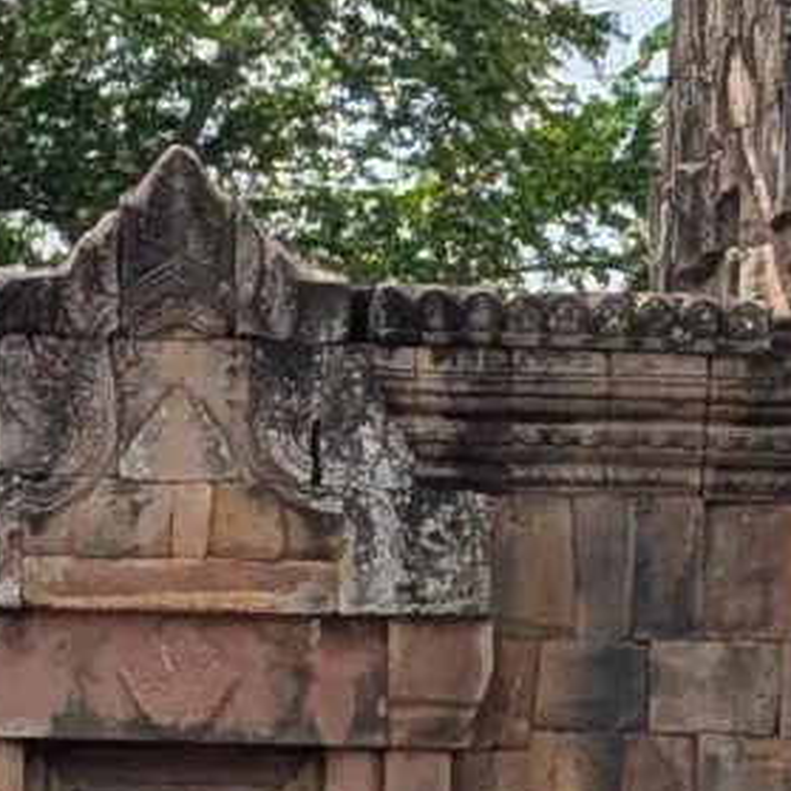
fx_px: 7730
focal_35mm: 299
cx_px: 1273
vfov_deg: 5.8
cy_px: 975
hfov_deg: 5.8
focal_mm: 6.9
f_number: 1.68
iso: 20
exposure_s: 1/1203
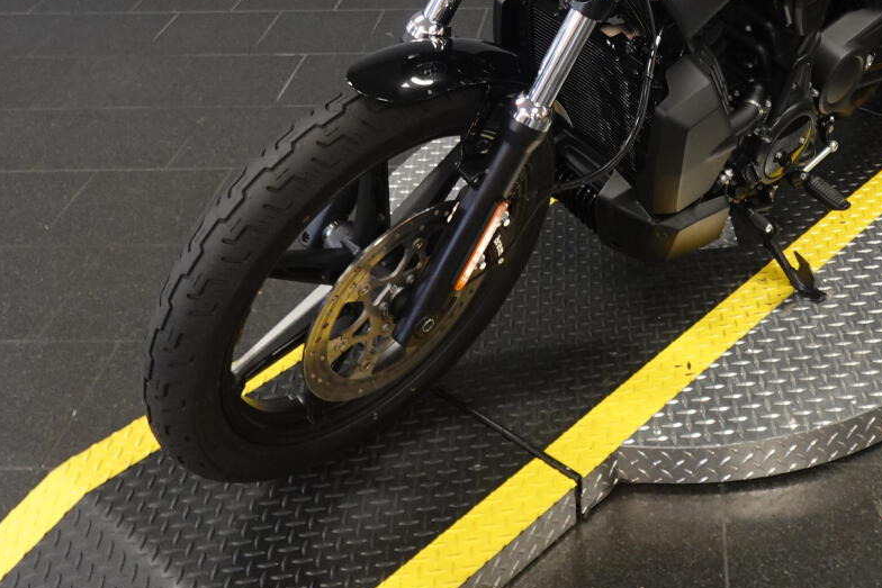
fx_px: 1250
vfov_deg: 23.8
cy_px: -140
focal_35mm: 51
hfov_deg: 38.0
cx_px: 655
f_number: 2
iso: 640
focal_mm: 7.6
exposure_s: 1/80
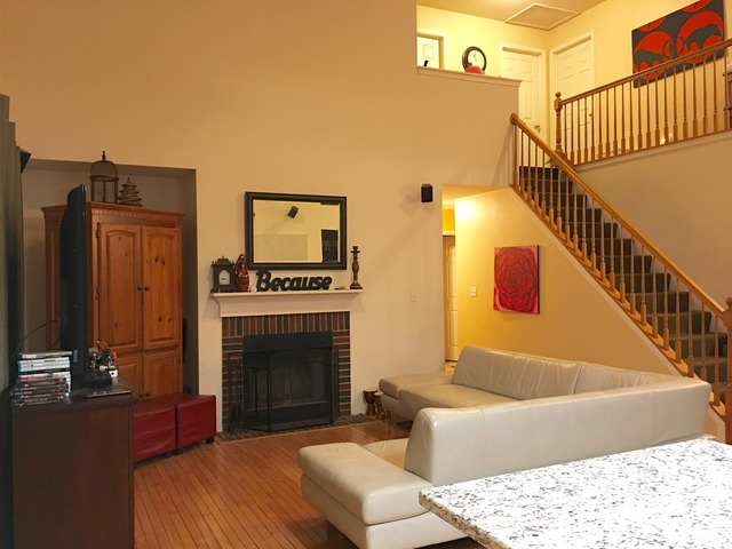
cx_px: 366
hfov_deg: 61.7
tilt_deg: +0.6
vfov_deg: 48.2
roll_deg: -0.4
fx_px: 613
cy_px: 274
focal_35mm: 29
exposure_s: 1/8
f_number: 2.2
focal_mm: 4.15
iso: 100
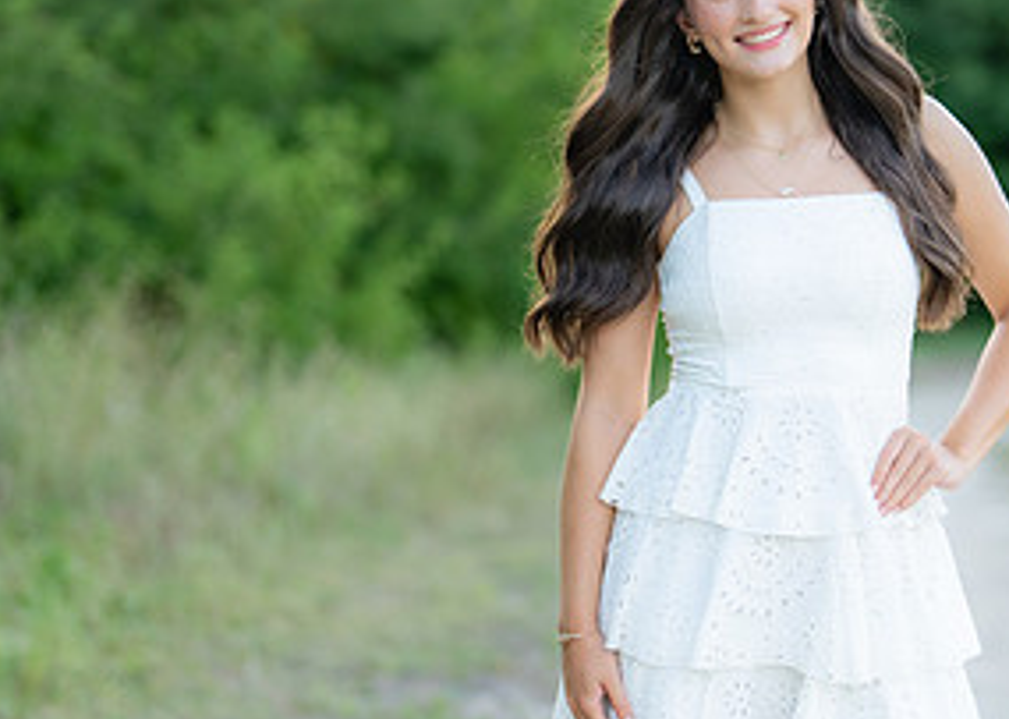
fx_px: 3808
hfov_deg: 15.0
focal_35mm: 133
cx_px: 764
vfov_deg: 10.8
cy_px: 288
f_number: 1.2
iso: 100
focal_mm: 50
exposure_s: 1/1000
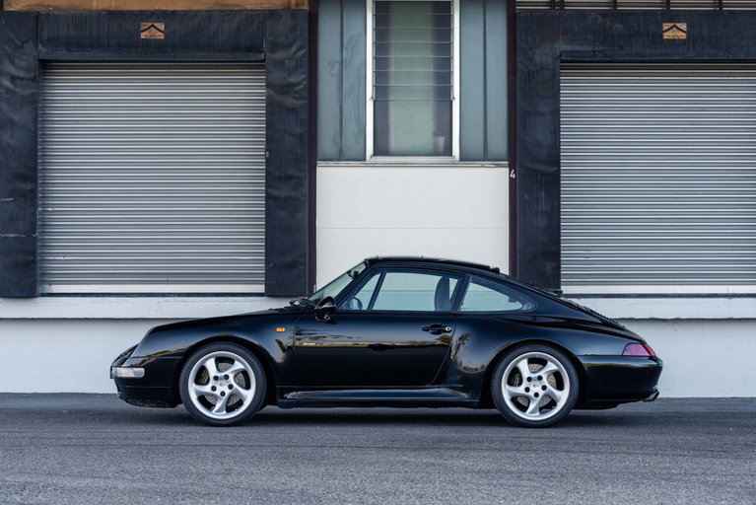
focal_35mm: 77
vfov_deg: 17.7
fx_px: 1618
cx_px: 378
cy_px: 252
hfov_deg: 26.3
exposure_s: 1/80
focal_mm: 77
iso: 320
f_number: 5.6
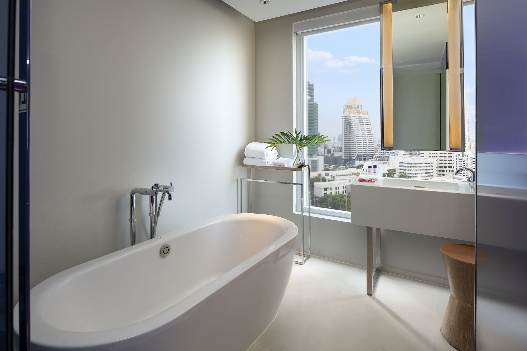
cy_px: 176
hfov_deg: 86.9
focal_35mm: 19
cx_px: 264
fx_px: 278
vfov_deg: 64.5
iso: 320
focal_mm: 19
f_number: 8
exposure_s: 1/20
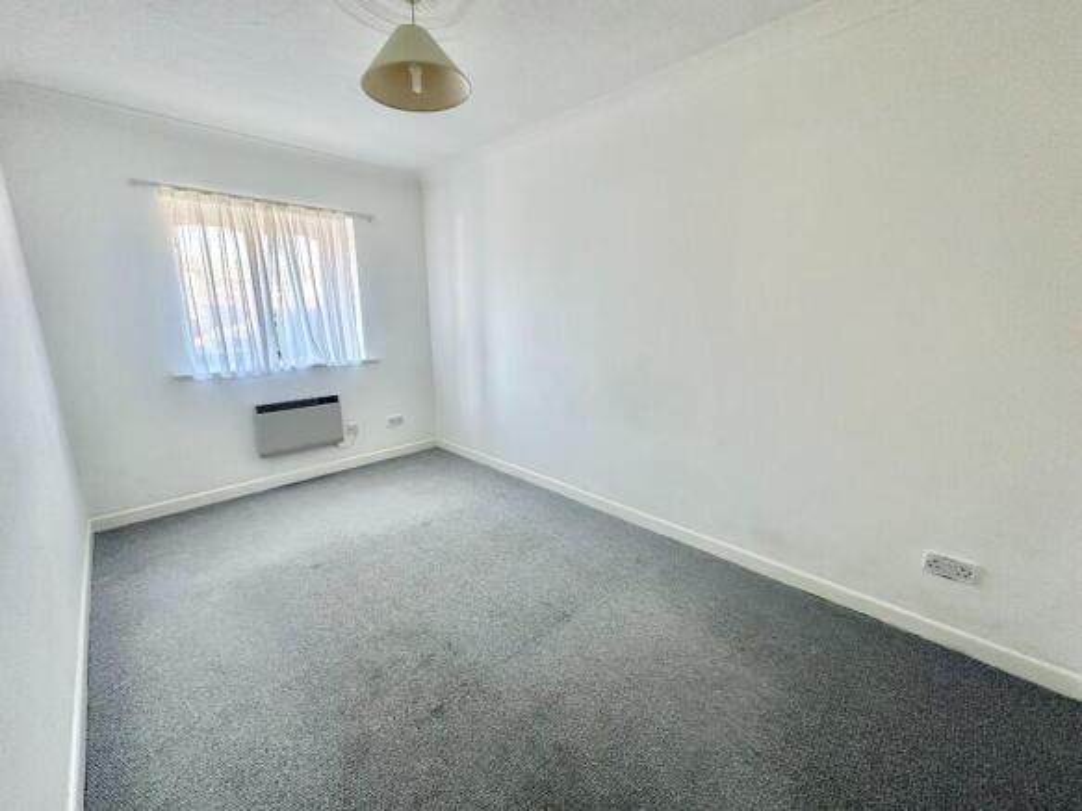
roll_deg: -0.1
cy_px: 406
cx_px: 541
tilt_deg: -11.0
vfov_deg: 85.7
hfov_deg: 102.1
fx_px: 438
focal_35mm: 14
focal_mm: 2.22
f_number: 2.2
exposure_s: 1/100
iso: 250
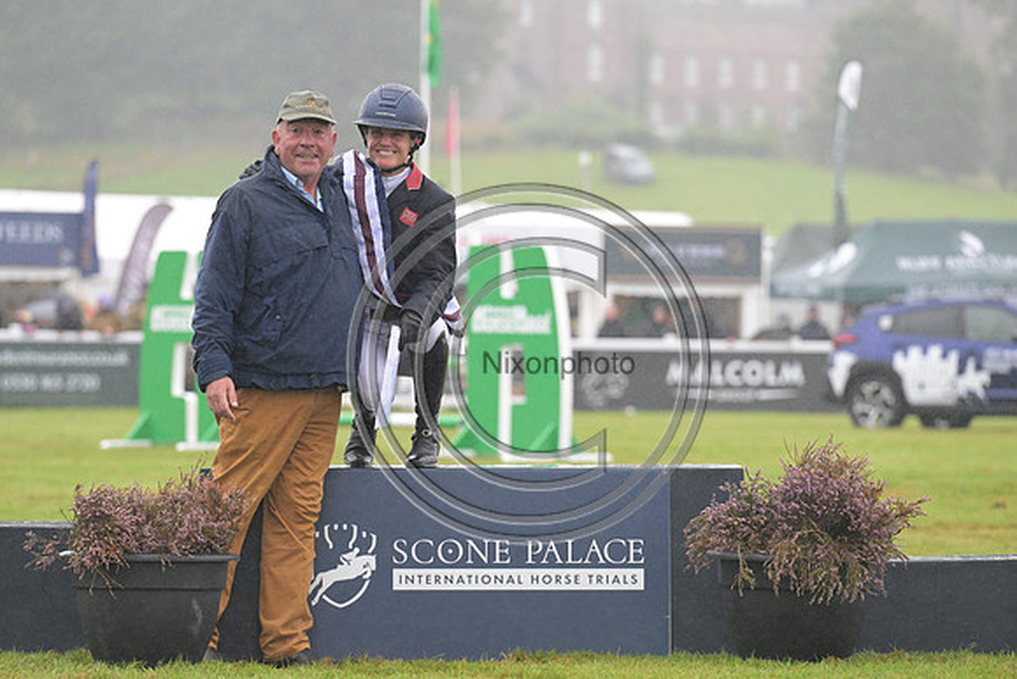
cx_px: 508
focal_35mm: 200
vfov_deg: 6.9
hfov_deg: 10.3
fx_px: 5651
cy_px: 340
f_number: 5
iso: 2200
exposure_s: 1/1000
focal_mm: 200
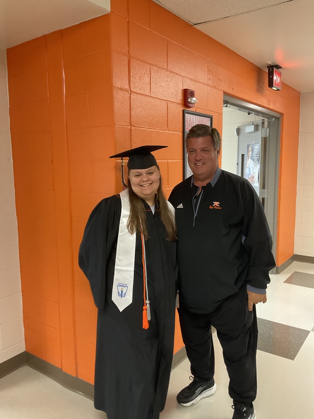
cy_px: 210
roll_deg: -1.3
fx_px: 351
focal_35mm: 29
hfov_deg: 48.2
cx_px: 157
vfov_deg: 61.7
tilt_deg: -7.6
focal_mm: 3
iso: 250
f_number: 1.8
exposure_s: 1/60
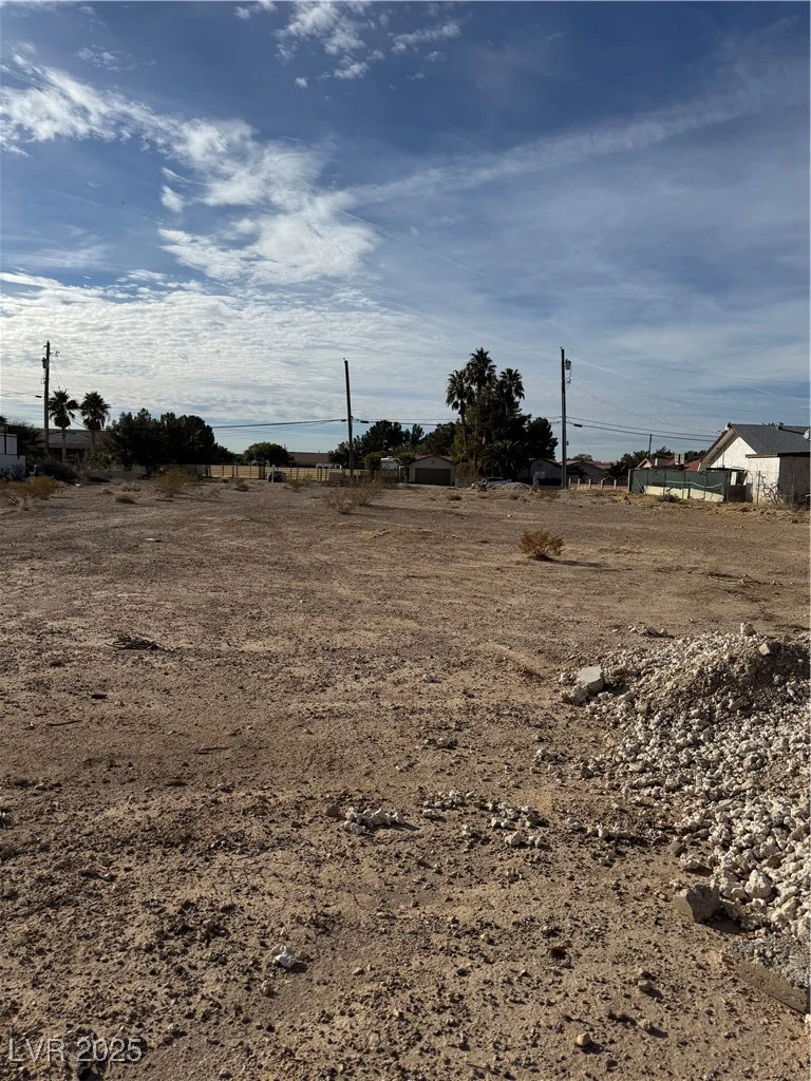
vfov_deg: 71.6
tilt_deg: -4.7
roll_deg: -2.0
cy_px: 540
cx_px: 406
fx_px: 750
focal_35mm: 24
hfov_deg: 56.8
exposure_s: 1/12346
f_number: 1.78
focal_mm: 6.76
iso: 80
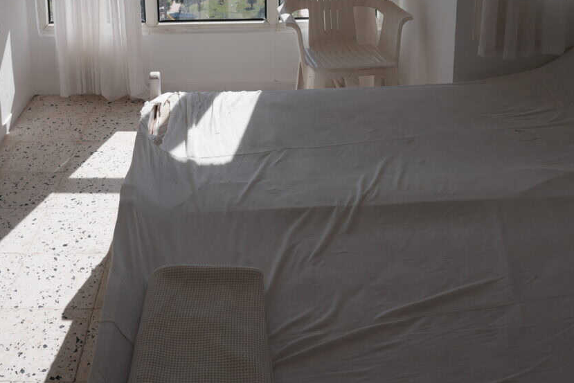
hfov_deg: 46.2
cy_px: -41
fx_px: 670
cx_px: 231
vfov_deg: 28.8
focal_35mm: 42
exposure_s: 1/400
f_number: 6.3
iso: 100
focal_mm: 17
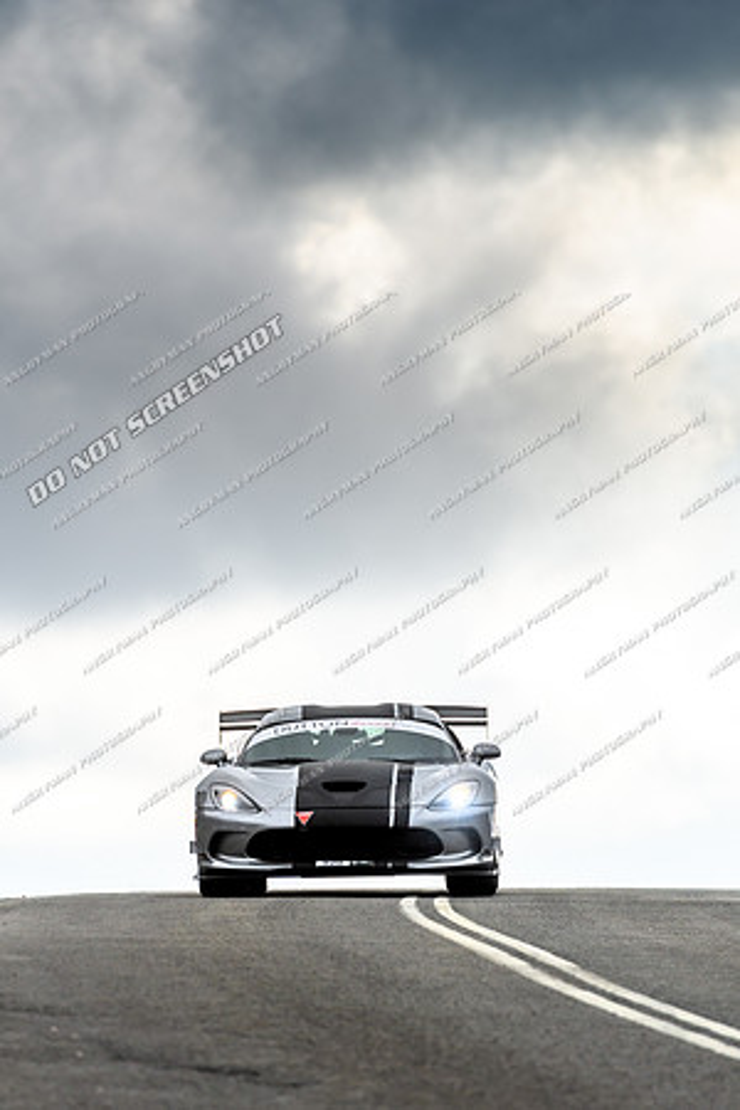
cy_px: 555
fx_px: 9249
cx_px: 370
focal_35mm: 300
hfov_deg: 4.6
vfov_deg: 6.9
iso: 320
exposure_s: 1/1600
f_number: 4
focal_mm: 200
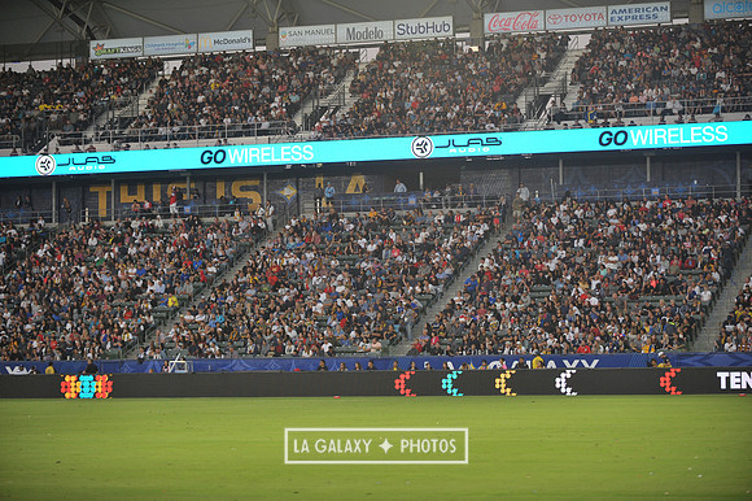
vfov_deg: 11.4
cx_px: 376
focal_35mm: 120
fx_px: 2505
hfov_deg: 17.1
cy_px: 250
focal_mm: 120
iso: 1250
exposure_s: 1/1000
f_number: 2.8
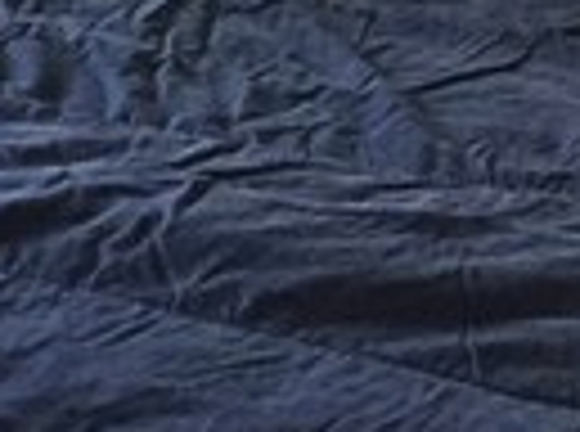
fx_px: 3860
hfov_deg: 8.4
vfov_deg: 6.0
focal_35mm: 231
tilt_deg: -5.8
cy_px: -734
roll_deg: -3.3
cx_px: -261
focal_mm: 4.15
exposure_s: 1/30
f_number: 2.2
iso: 125
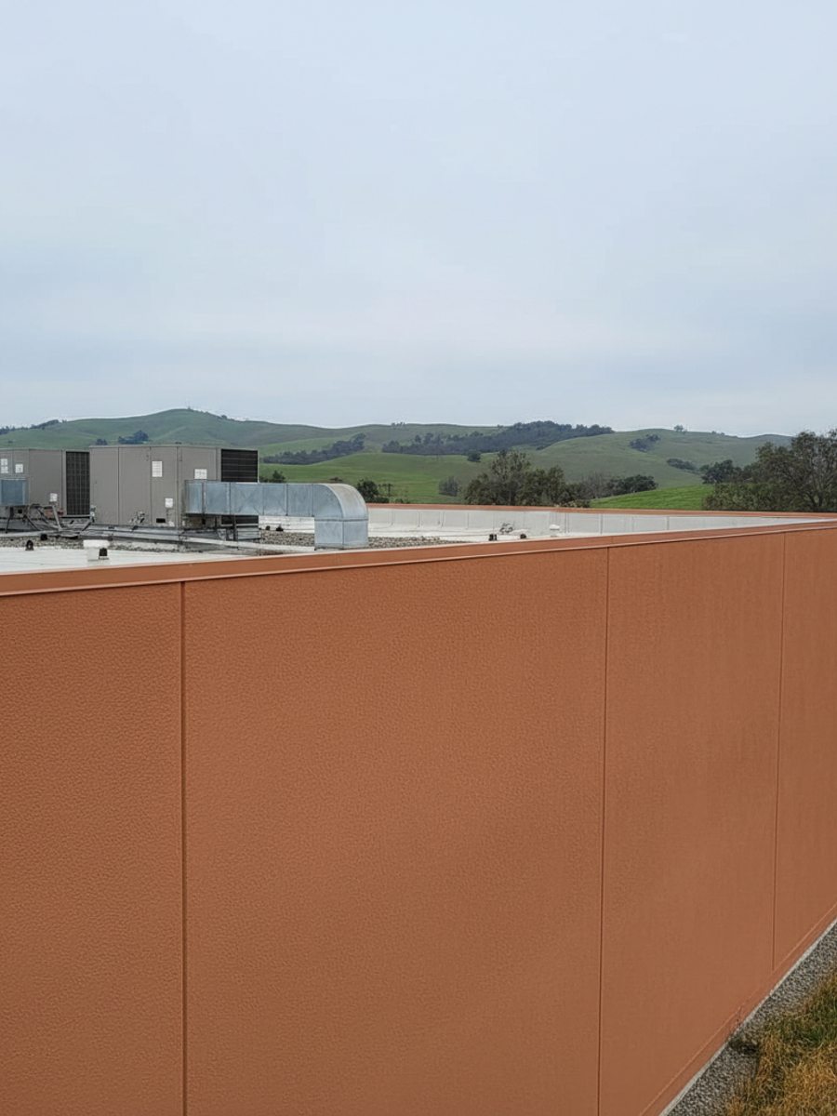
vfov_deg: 71.6
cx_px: 418
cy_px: 558
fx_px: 774
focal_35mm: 24
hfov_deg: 56.8
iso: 617
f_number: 1.78
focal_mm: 6.8
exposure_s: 1/986
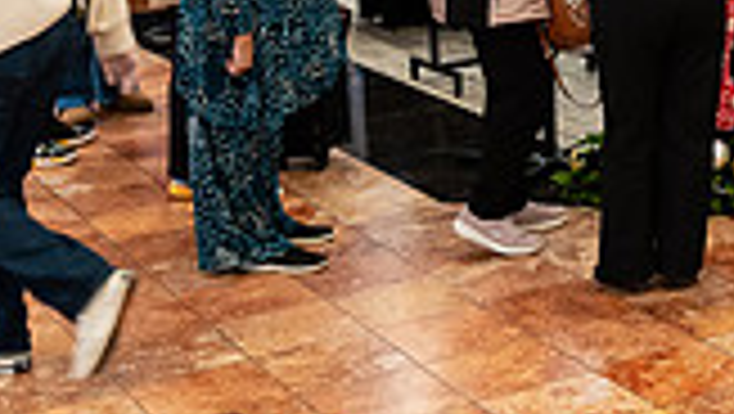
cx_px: 857
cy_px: -168
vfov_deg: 12.3
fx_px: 1850
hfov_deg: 21.0
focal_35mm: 95
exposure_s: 1/125
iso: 1000
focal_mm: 24
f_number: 3.2
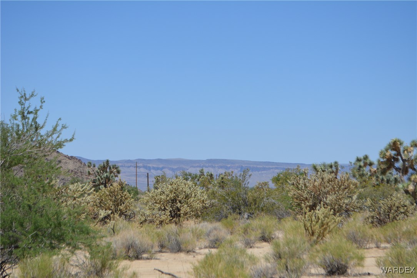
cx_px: 208
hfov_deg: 24.6
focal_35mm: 82
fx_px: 956
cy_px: 139
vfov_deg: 16.6
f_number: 7.1
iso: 400
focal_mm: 55
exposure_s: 1/2000
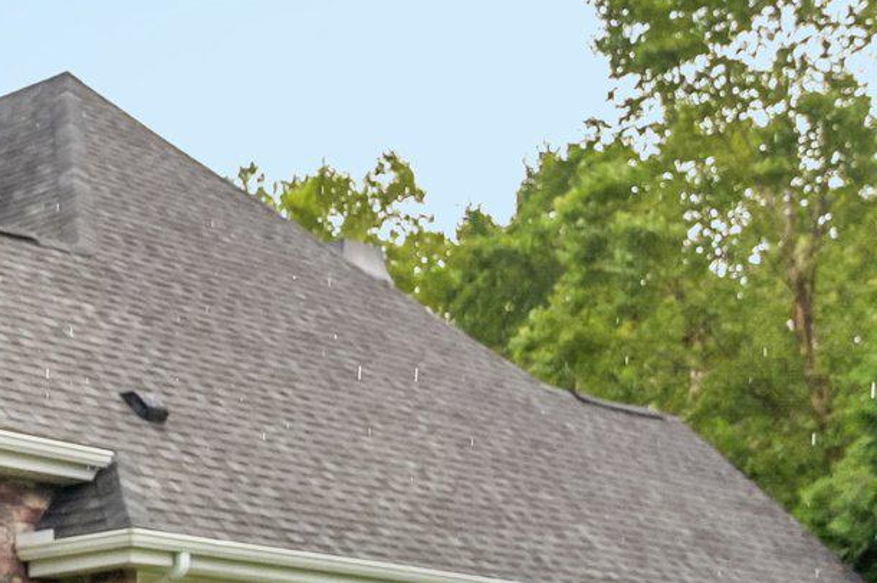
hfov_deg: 21.6
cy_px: 446
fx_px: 2045
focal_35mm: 84
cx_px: -293
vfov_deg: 16.2
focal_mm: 25
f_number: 8
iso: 400
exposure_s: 1/500
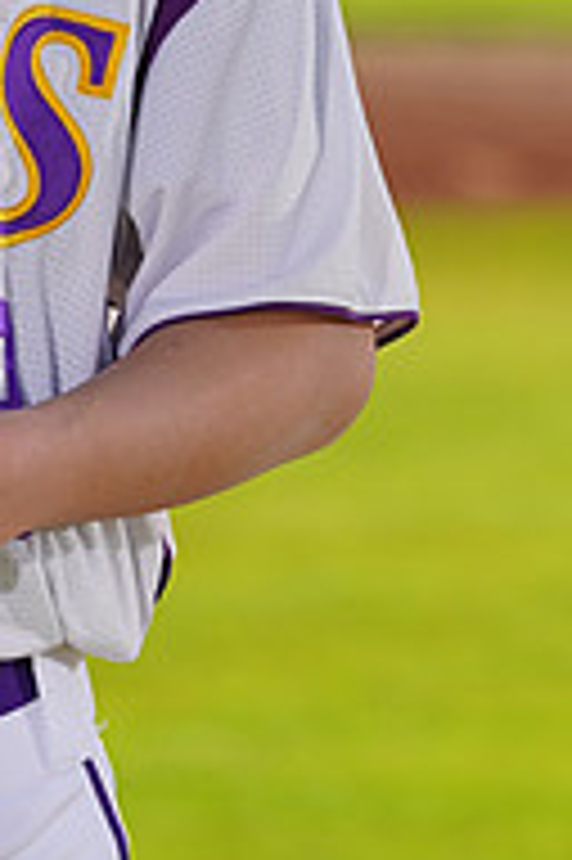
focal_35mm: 795
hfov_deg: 1.7
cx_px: -286
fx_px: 18980
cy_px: -158
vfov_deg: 2.6
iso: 100
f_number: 9
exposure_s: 1/250
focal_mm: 262
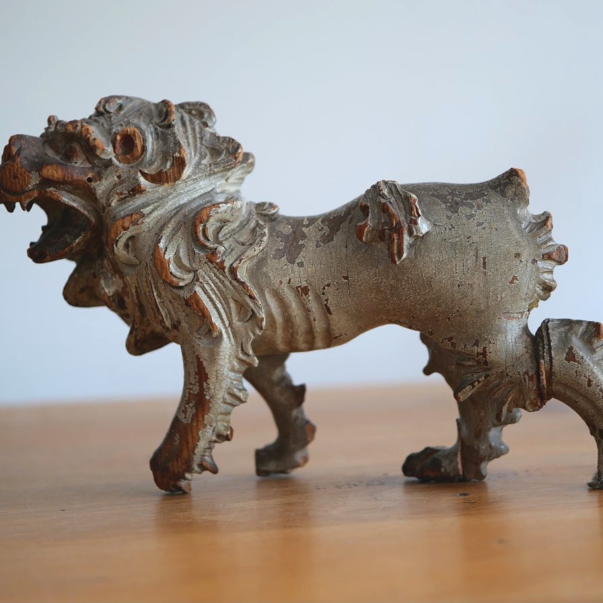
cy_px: 302
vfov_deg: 24.3
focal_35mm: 71
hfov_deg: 24.3
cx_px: 318
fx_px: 1399
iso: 250
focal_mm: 30
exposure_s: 1/60
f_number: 2.8
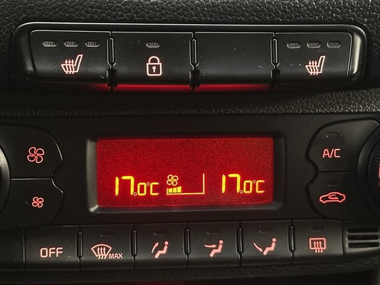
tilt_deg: -31.3
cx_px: 182
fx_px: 845
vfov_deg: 19.1
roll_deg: -3.6
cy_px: 175
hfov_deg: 25.3
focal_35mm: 77
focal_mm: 6.86
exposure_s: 1/20
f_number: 1.78
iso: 640
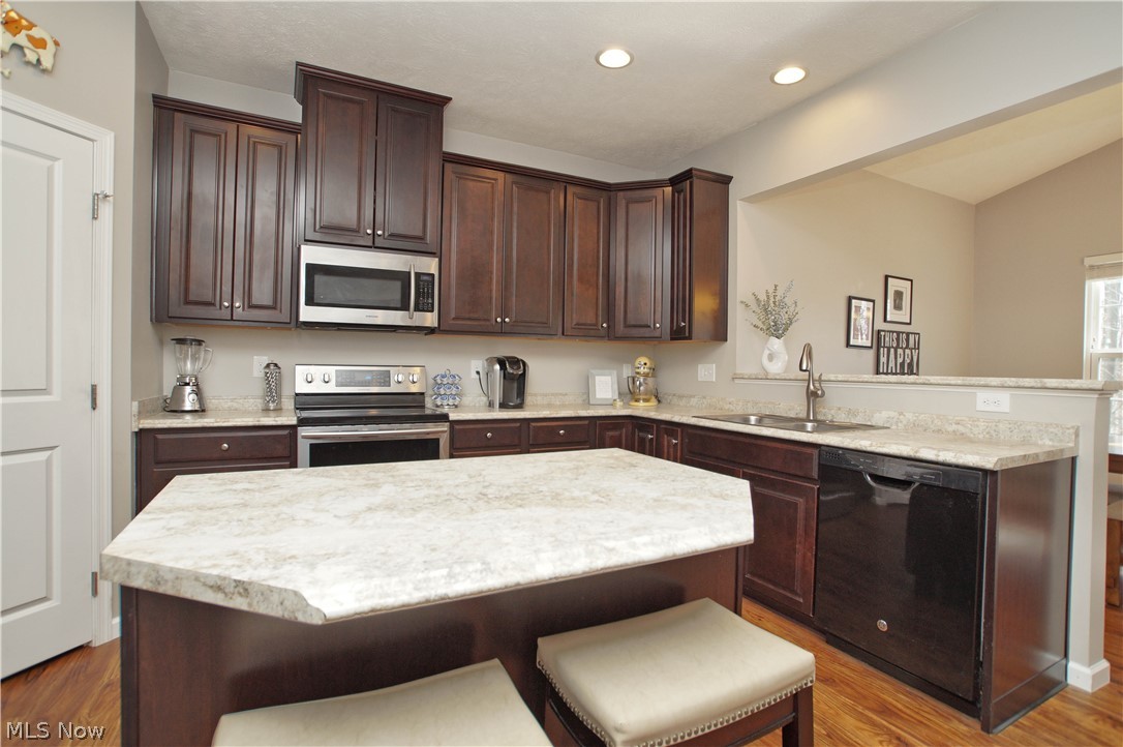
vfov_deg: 72.0
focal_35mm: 16
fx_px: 514
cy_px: 374
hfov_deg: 95.0
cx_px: 562
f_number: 4.5
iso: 250
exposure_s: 1/60
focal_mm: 11
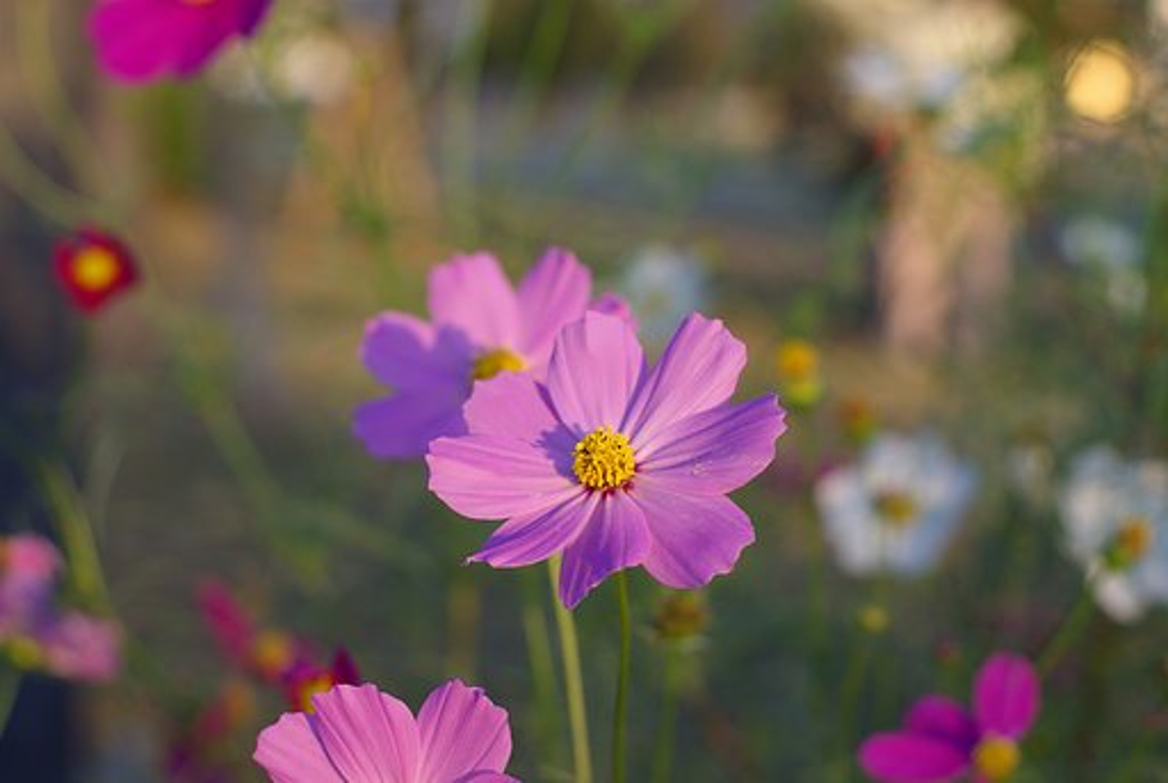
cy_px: 392
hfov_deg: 31.1
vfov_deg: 21.1
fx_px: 2096
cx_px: 584
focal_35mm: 64
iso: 100
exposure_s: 1/180
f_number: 4
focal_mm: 43
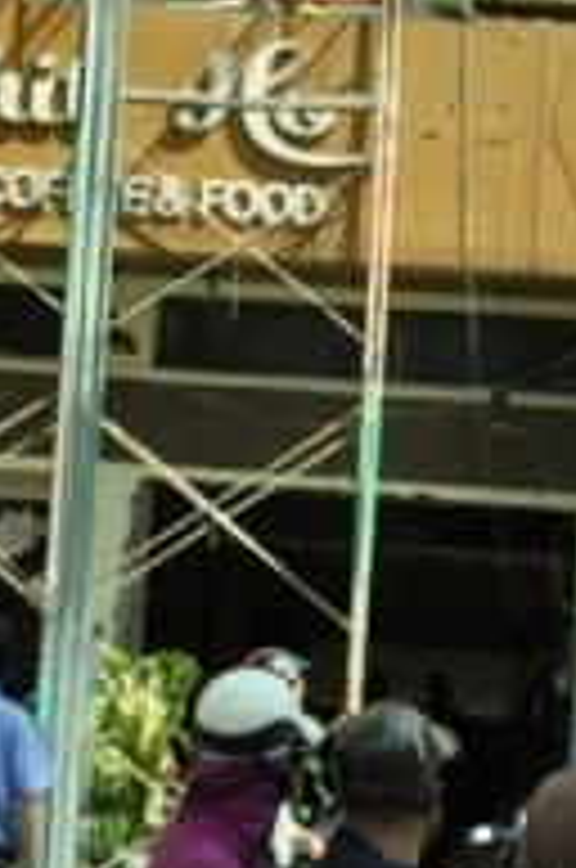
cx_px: 137
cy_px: -220
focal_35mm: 137
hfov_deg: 10.0
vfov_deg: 14.4
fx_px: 3300
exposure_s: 1/2000
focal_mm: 22
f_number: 3.8
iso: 500
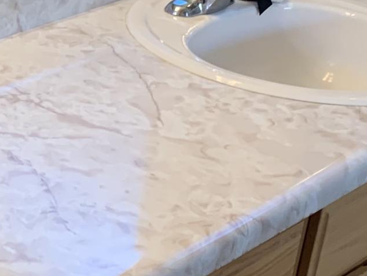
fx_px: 1305
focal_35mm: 123
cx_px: -229
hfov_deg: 14.6
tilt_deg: -24.0
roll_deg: -2.2
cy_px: 93
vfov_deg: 12.0
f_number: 1.8
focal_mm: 4.25
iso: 80
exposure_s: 1/60
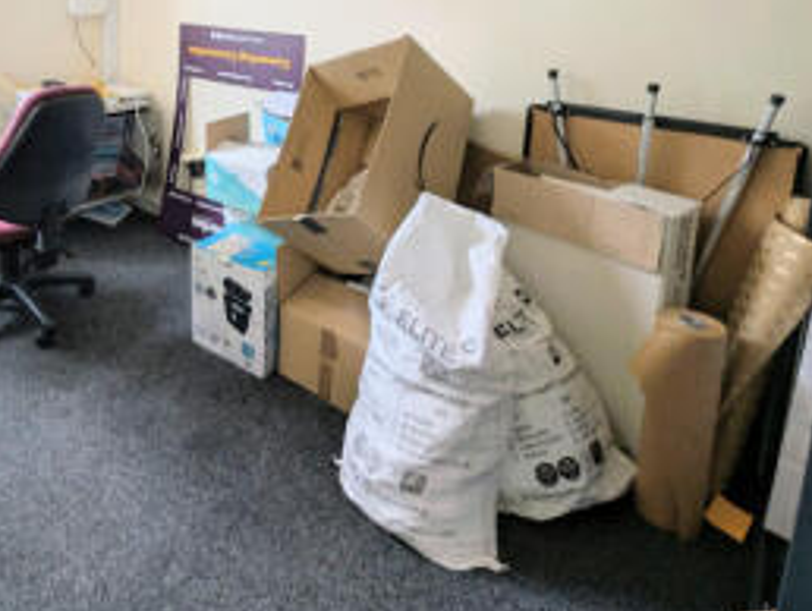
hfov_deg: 61.4
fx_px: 634
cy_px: 80
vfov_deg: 47.1
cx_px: 198
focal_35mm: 27
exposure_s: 1/77.6
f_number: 1.95
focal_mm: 2.23
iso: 33
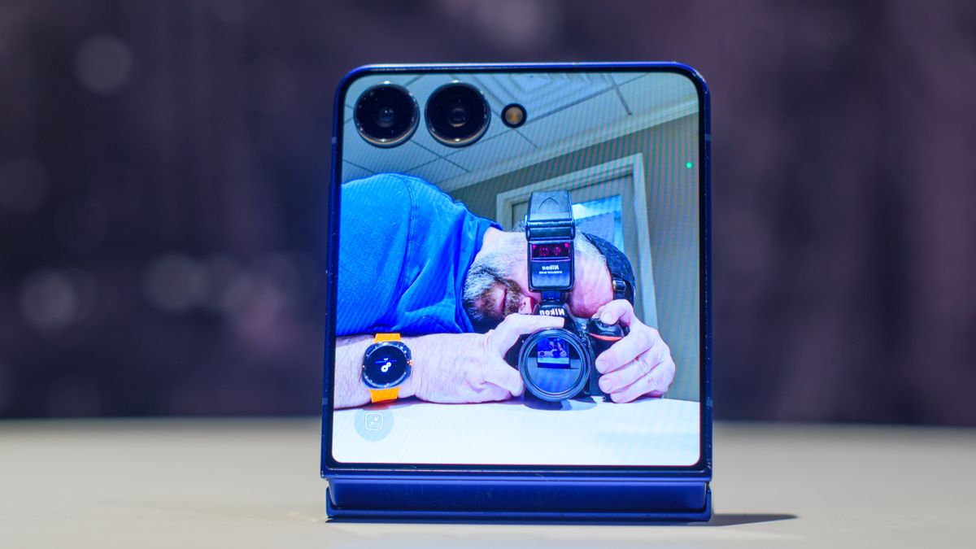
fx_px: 1685
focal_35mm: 65
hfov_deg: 32.3
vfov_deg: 18.5
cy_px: 300
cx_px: 488
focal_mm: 50
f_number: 3.2
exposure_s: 1/8
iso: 100
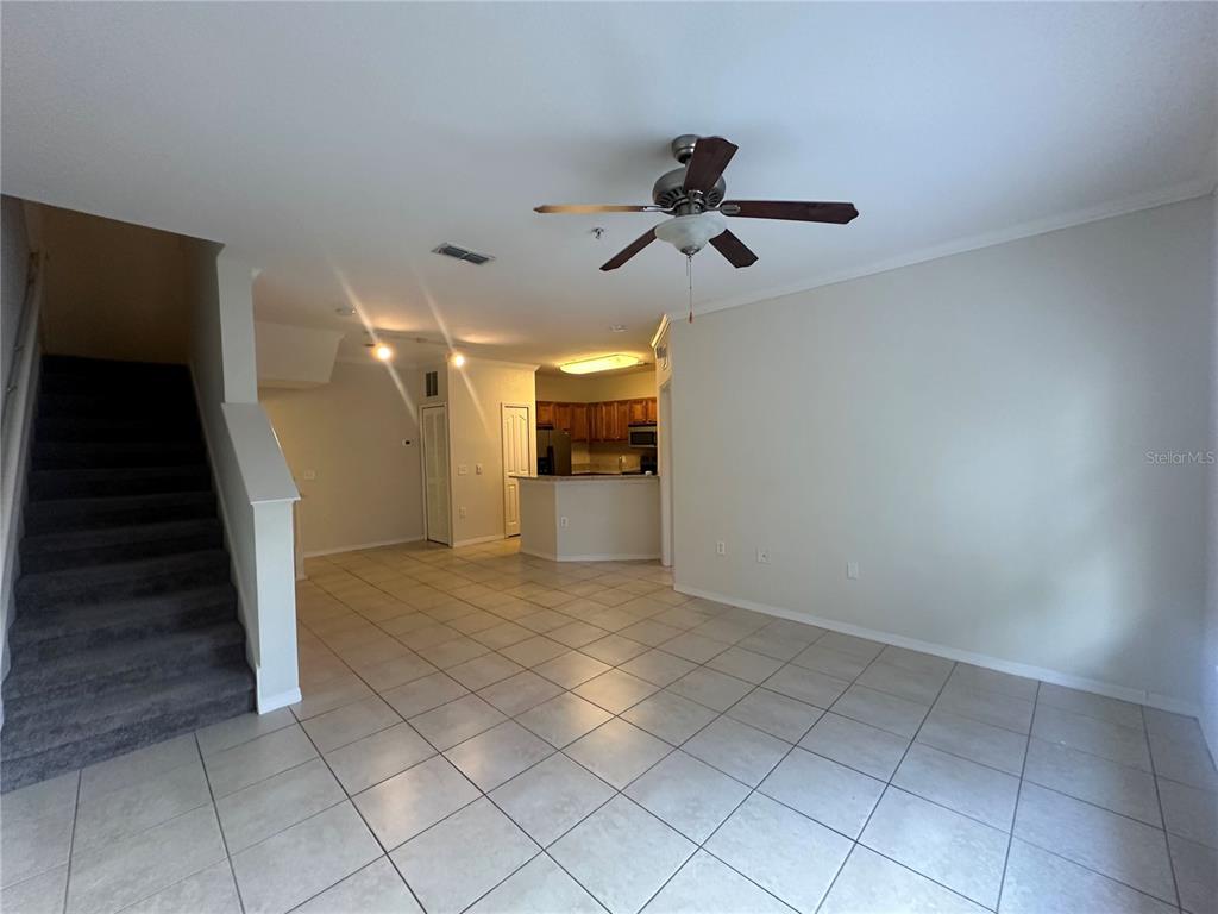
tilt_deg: -1.7
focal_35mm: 14
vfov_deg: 85.7
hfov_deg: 102.1
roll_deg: +0.7
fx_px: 493
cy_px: 457
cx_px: 609
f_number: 2.2
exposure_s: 1/60
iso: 320
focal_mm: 2.22
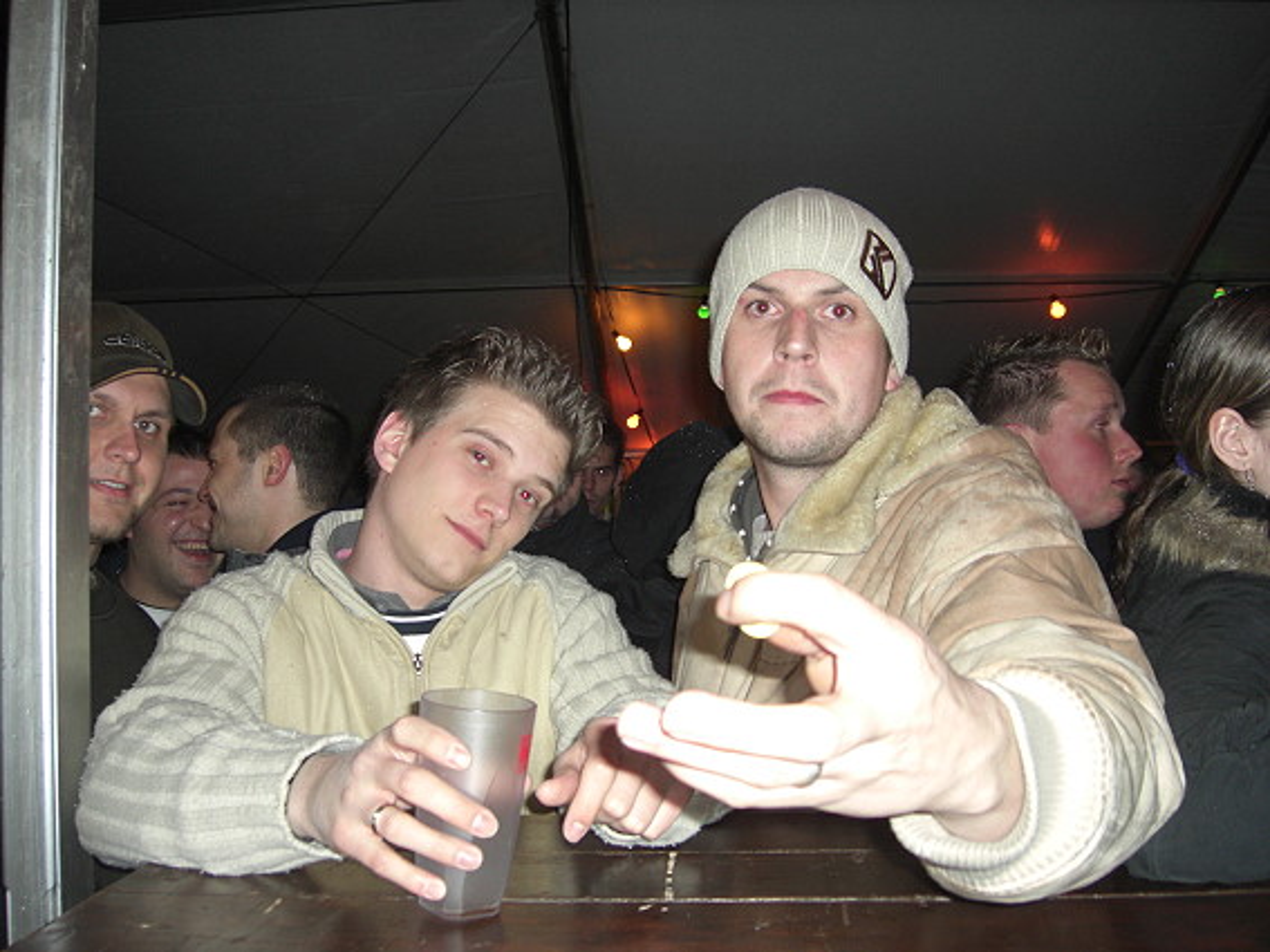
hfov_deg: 49.0
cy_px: 476
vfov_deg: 37.7
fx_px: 1394
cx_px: 635
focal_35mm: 38
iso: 200
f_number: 2.8
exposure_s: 1/60
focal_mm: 7.9
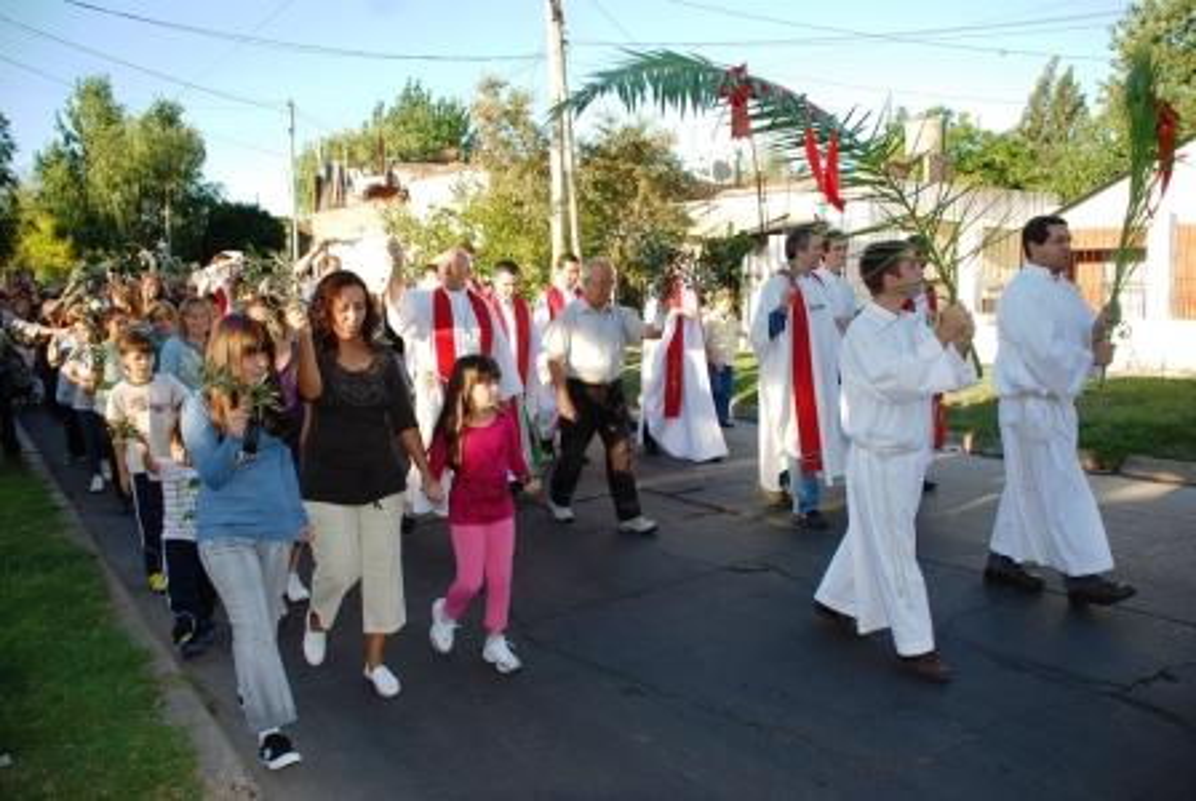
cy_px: 400
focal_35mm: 30
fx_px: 998
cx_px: 598
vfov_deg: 43.7
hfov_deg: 61.9
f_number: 3.8
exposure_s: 1/200
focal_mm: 20
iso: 100
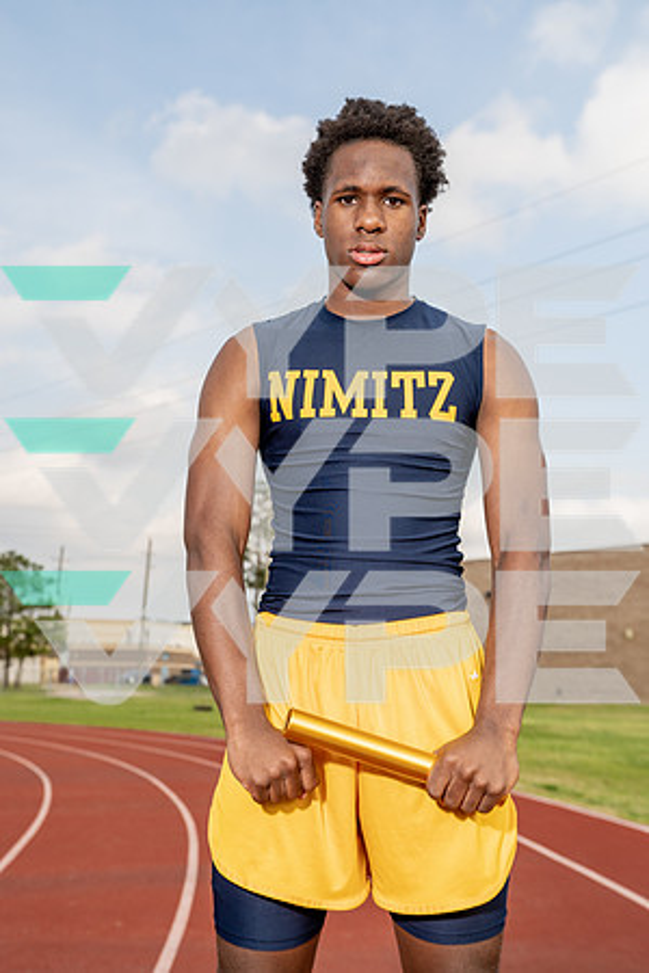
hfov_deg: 31.9
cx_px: 324
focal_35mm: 42
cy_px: 486
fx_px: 1136
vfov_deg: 46.4
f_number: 5
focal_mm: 42
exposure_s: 1/250
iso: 100
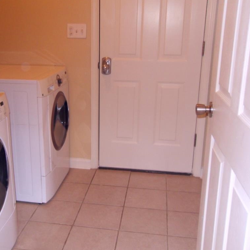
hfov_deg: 39.7
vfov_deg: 40.0
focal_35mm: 42
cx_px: 90
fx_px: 343
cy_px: 125
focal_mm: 6.3
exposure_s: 1/45
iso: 400
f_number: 3.5
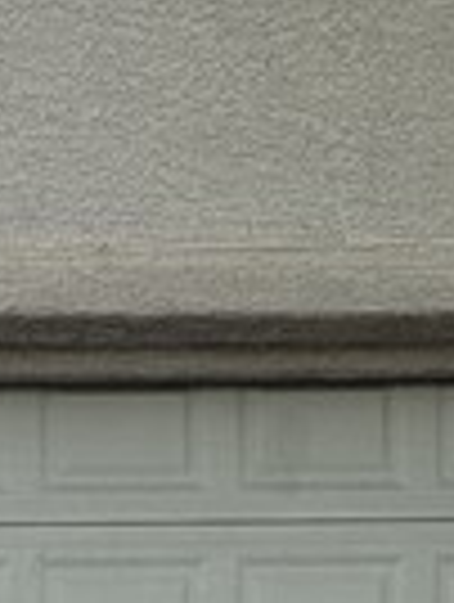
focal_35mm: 183
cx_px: -717
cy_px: 1262
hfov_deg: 7.5
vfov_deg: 9.9
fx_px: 3190
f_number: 1.85
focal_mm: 6.81
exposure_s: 1/174
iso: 46
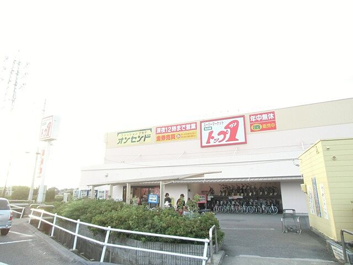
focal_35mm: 24
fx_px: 245
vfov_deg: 56.8
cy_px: 132
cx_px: 176
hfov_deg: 71.6
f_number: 3
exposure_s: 1/60
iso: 100
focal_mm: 4.24
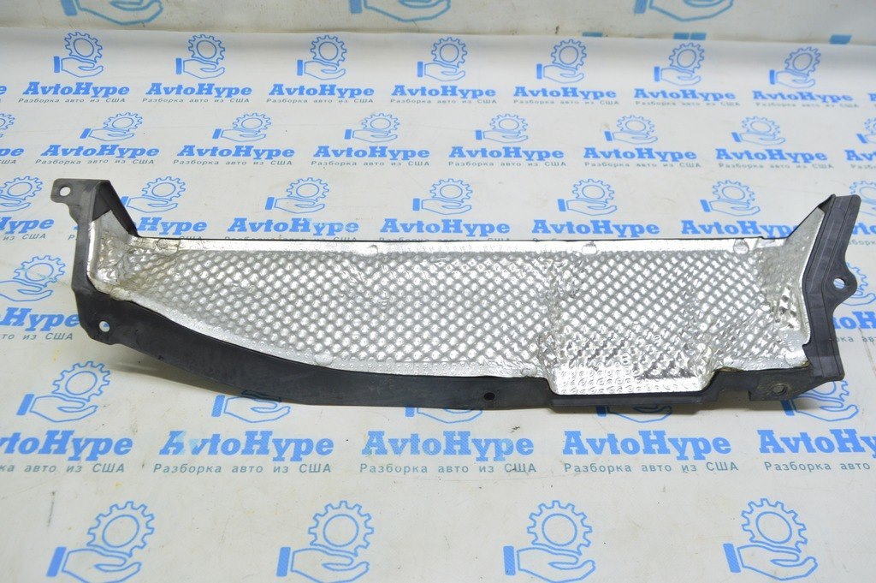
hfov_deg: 62.0
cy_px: 292
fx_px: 729
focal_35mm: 30
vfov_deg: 43.5
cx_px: 438
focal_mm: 20
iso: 400
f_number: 5.6
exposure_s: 1/20
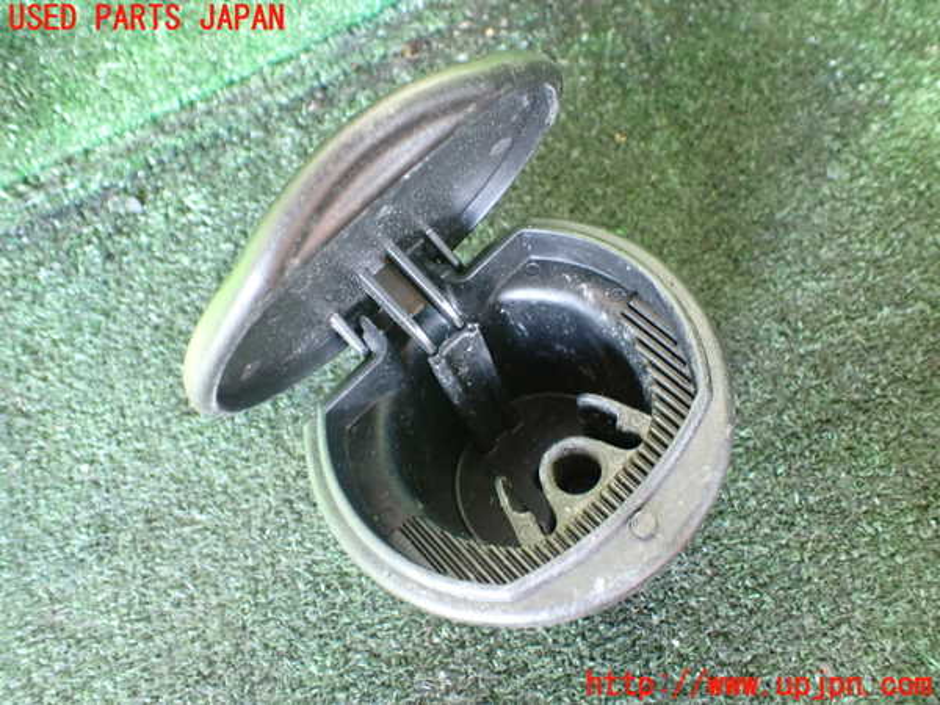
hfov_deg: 60.0
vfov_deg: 46.8
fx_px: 815
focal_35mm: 30
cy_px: 352
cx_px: 470
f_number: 2.3
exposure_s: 1/60
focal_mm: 5.4
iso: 800
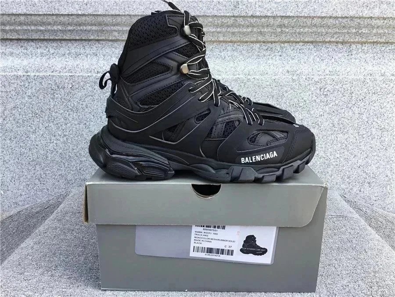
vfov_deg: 45.4
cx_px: 198
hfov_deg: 58.4
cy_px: 148
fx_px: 354
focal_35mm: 31
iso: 25
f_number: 2.4
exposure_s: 1/126
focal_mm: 3.3
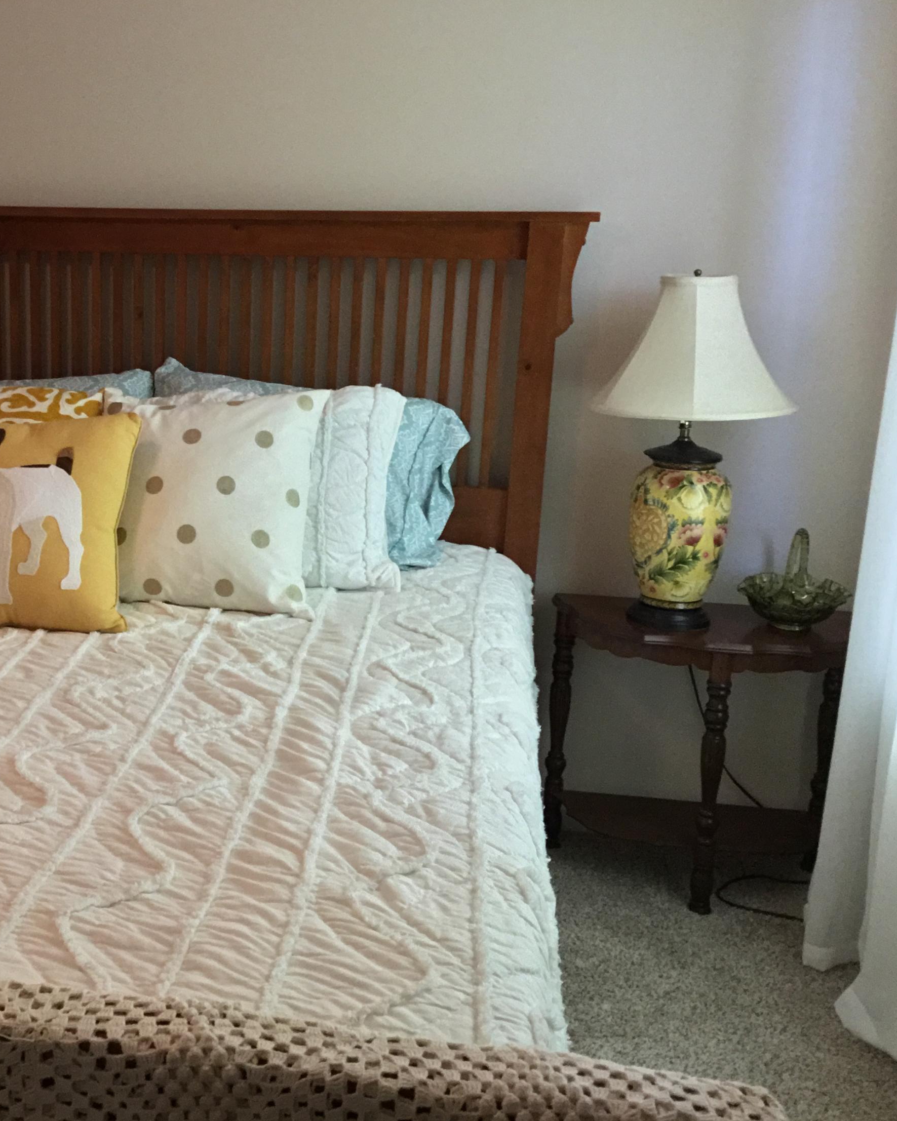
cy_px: 557
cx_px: 185
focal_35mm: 41
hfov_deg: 35.4
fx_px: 1361
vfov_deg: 44.8
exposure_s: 1/20
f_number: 2.4
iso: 200
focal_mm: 3.3
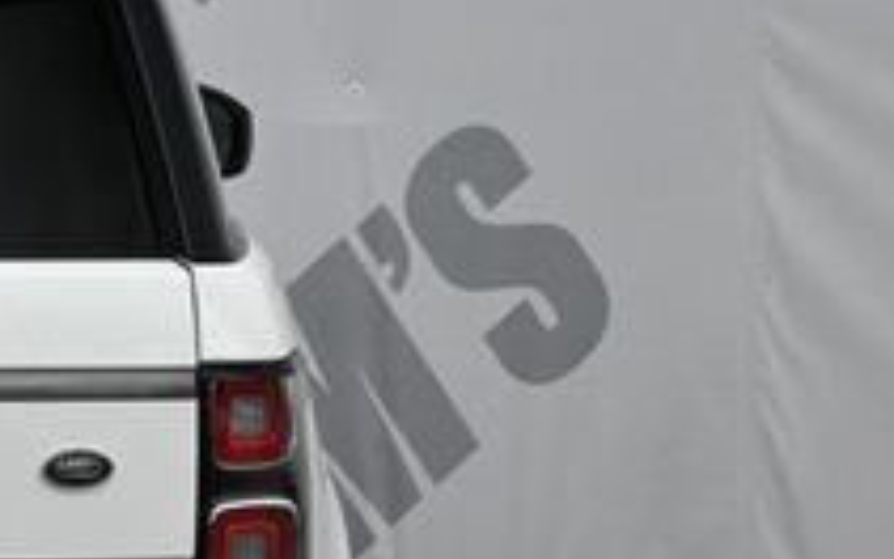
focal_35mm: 200
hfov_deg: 10.2
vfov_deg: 6.6
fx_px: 4863
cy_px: 394
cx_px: -381
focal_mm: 43
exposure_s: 1/250
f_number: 6
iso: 160
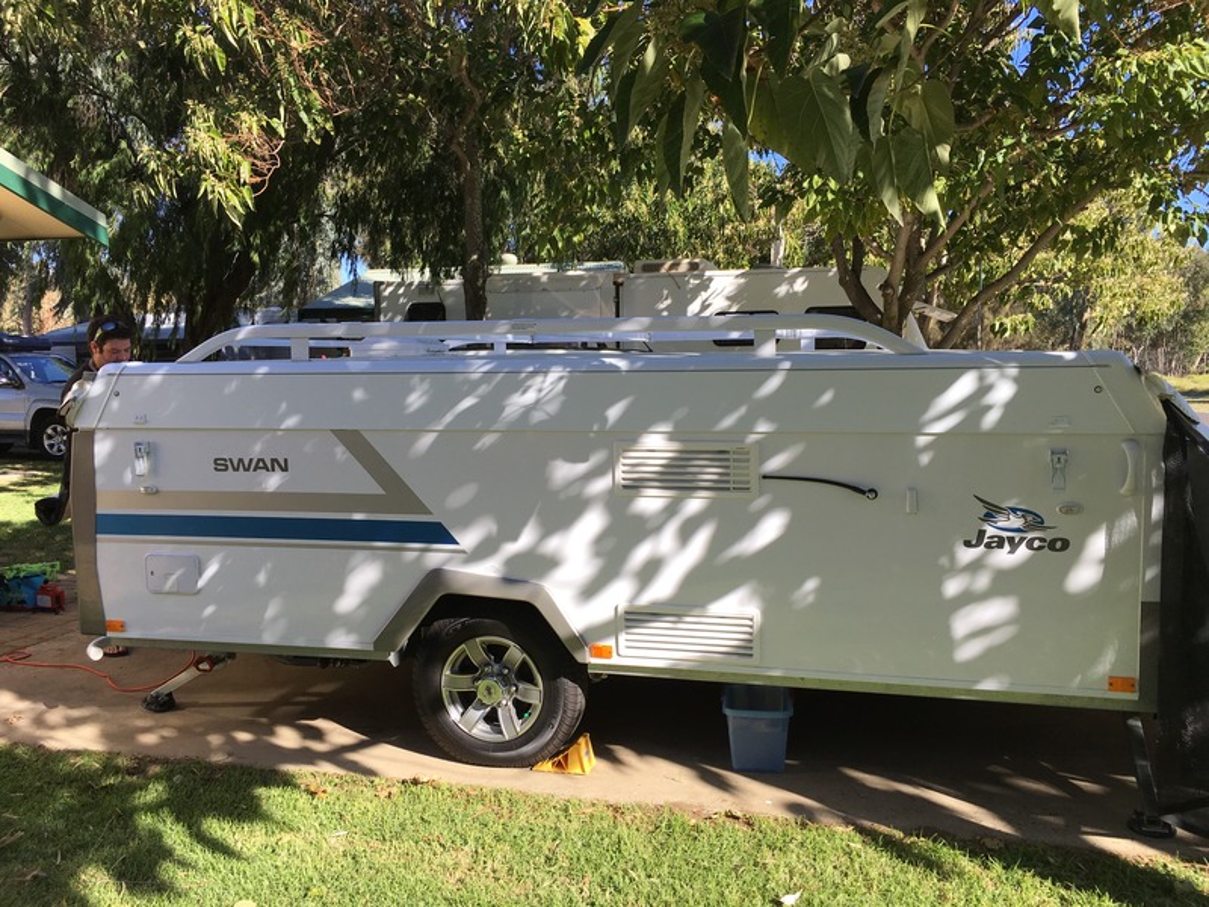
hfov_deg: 61.7
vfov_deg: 48.2
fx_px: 1013
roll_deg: +0.8
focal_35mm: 29
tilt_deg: -4.6
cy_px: 454
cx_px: 604
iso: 25
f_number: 2.2
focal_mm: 4.15
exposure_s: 1/785
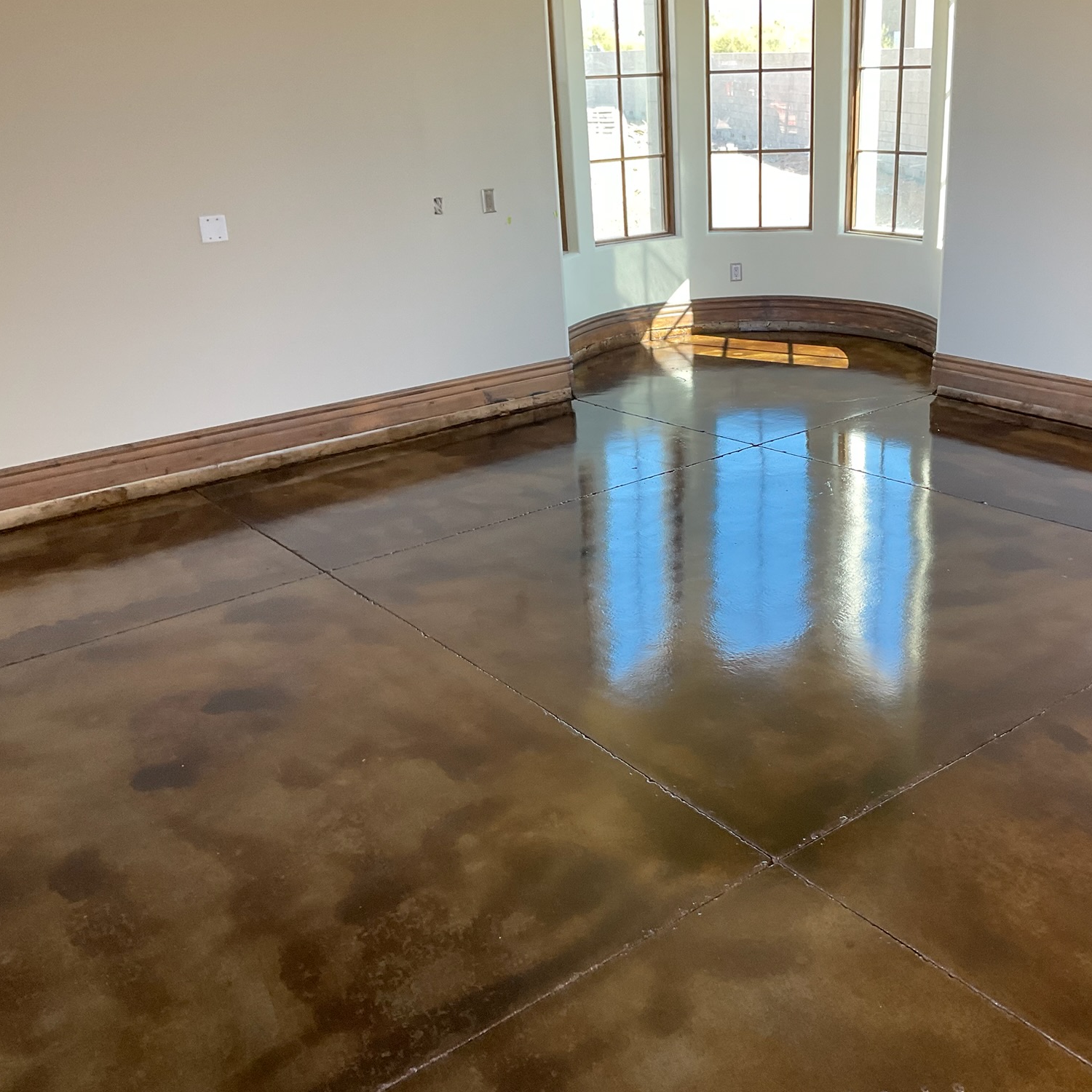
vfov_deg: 47.2
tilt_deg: -21.8
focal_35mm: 35
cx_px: 669
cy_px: 546
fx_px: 1249
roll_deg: +1.4
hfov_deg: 46.9
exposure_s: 1/122
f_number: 1.8
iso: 50
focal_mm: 3
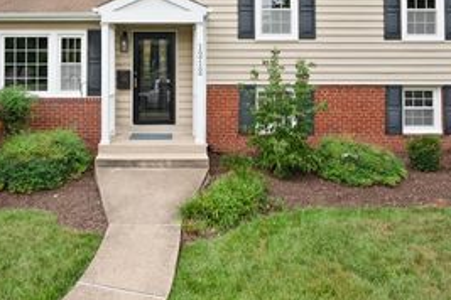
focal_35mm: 30
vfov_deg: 41.2
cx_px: 182
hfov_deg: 61.4
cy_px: 47
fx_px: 376
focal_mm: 16
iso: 800
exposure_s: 1/640
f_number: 8
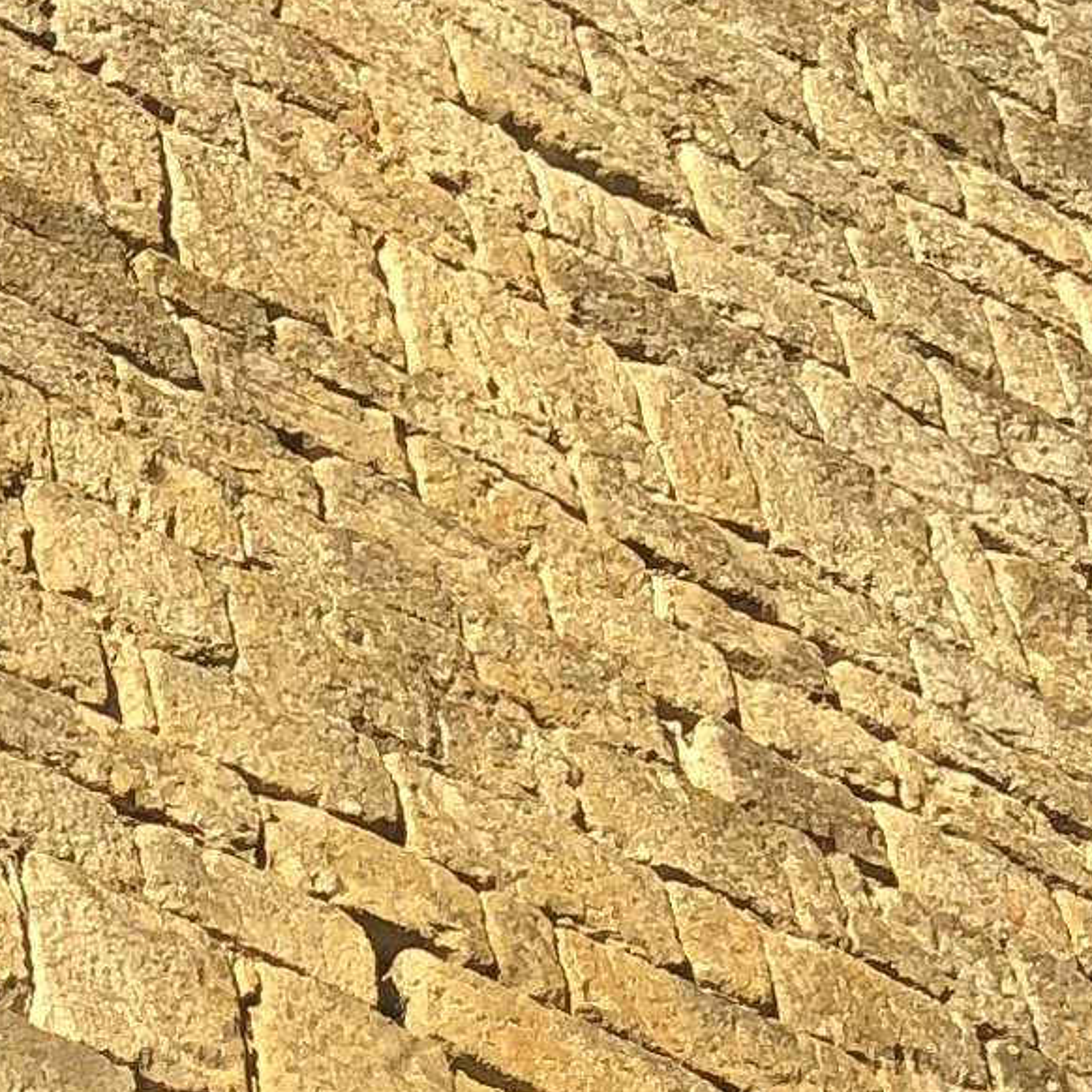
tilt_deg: +47.3
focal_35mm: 170
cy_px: 351
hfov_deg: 9.8
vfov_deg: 10.3
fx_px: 6067
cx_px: -781
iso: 20
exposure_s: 1/631
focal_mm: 4
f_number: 1.8
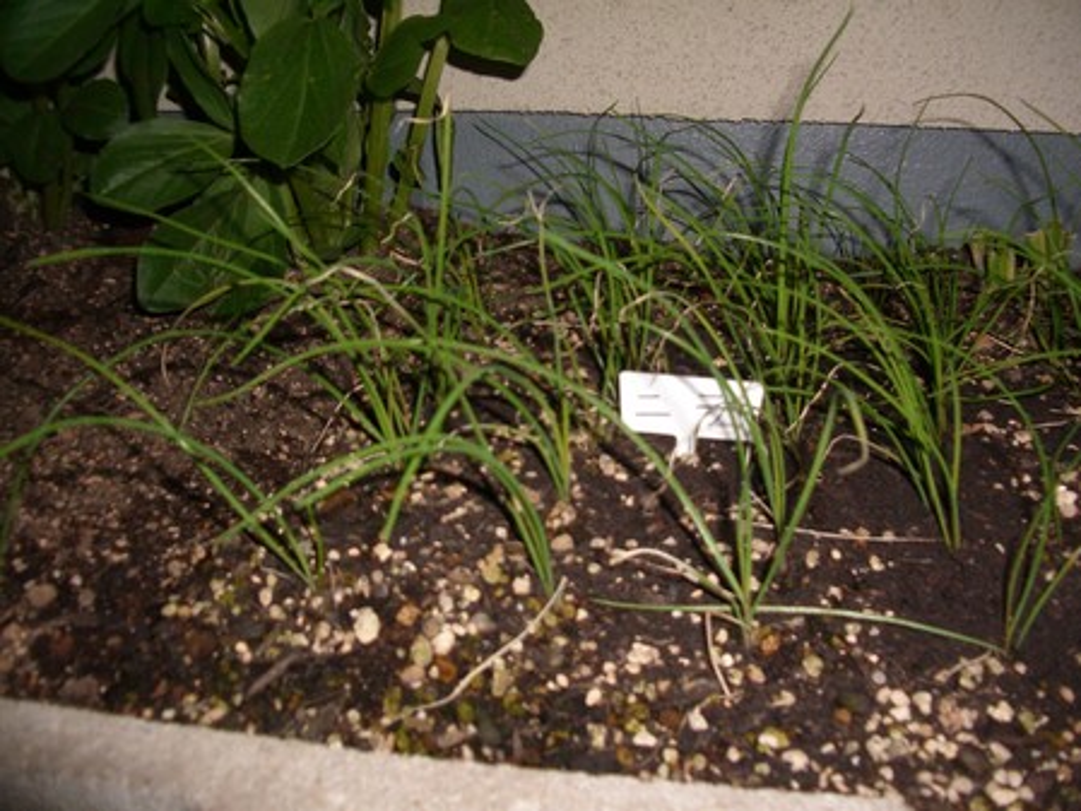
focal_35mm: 35
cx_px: 540
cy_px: 406
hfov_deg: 52.6
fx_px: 1093
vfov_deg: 40.7
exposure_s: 1/60
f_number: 2.6
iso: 200
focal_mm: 5.8
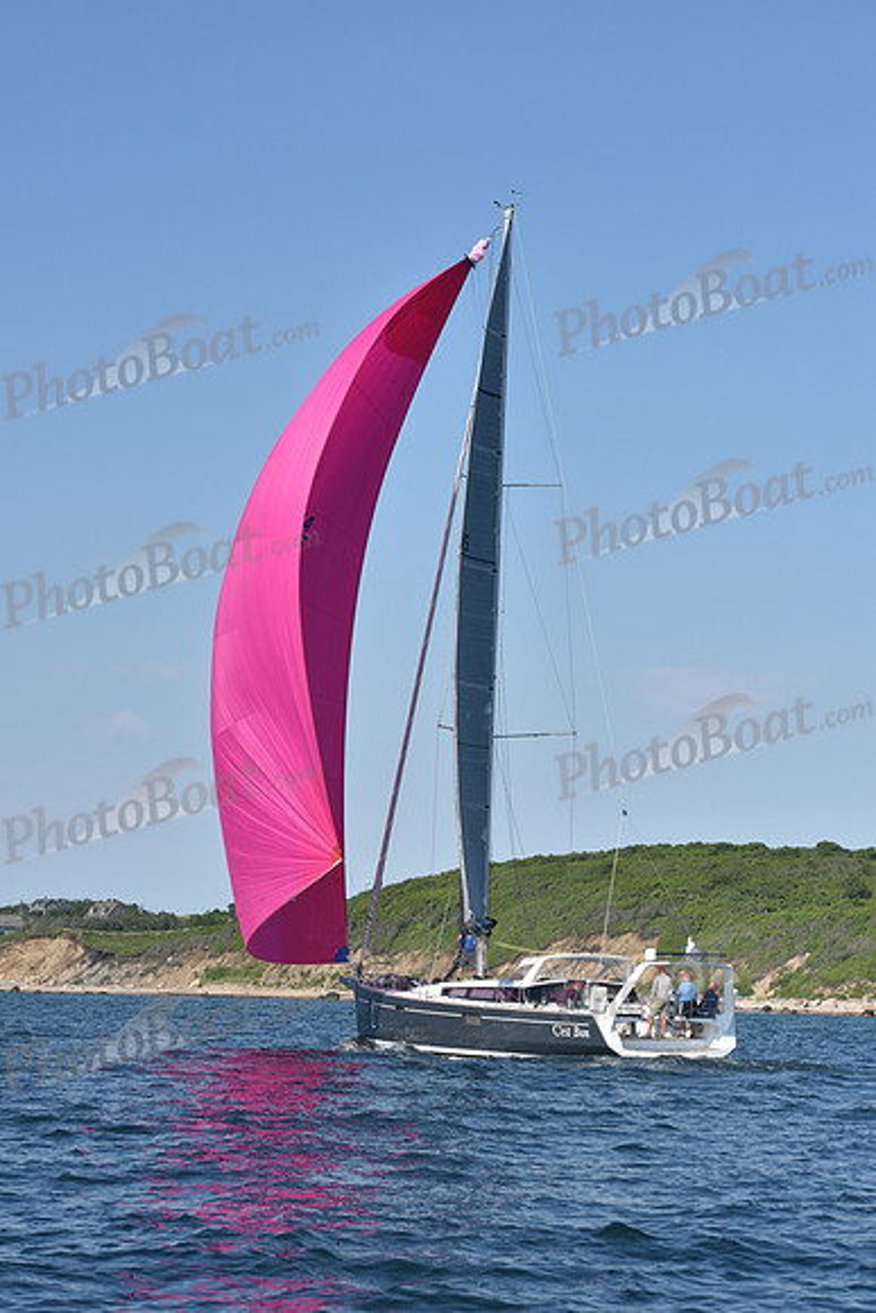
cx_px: 438
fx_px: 3283
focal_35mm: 90
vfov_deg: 22.6
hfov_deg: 15.2
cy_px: 656
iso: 320
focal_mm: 90
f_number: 10
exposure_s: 1/1250
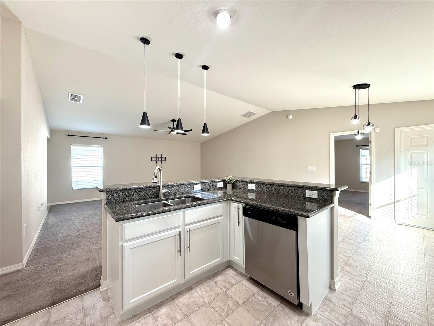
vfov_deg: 85.7
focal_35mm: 14
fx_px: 176
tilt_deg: +0.5
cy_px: 163
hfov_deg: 102.1
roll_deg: +0.1
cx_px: 217
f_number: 2.2
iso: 160
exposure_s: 1/120
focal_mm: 2.22
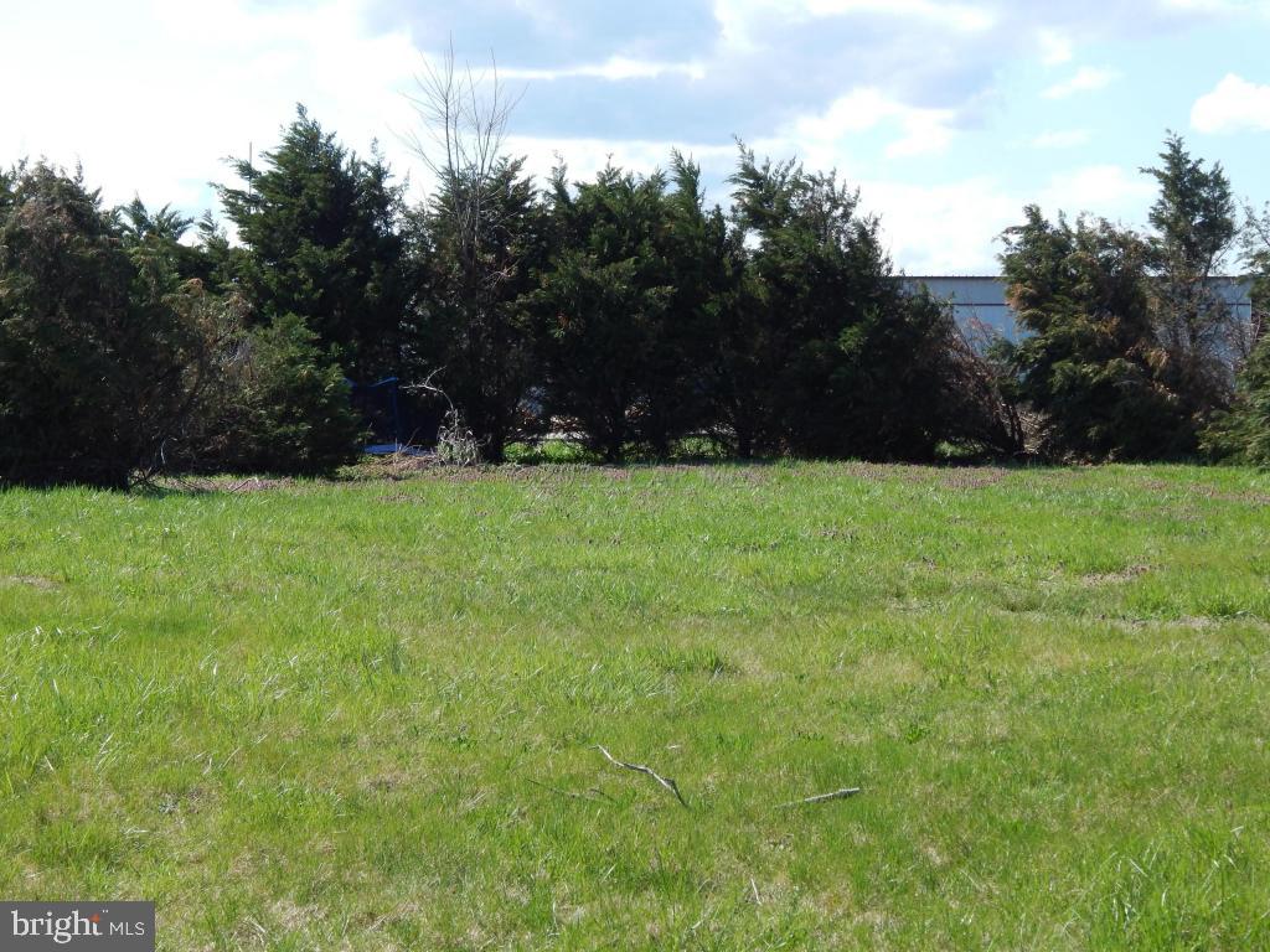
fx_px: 2531
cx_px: 635
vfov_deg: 21.3
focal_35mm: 69
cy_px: 476
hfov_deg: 28.2
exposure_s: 1/640
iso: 125
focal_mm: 12.3
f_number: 4.1
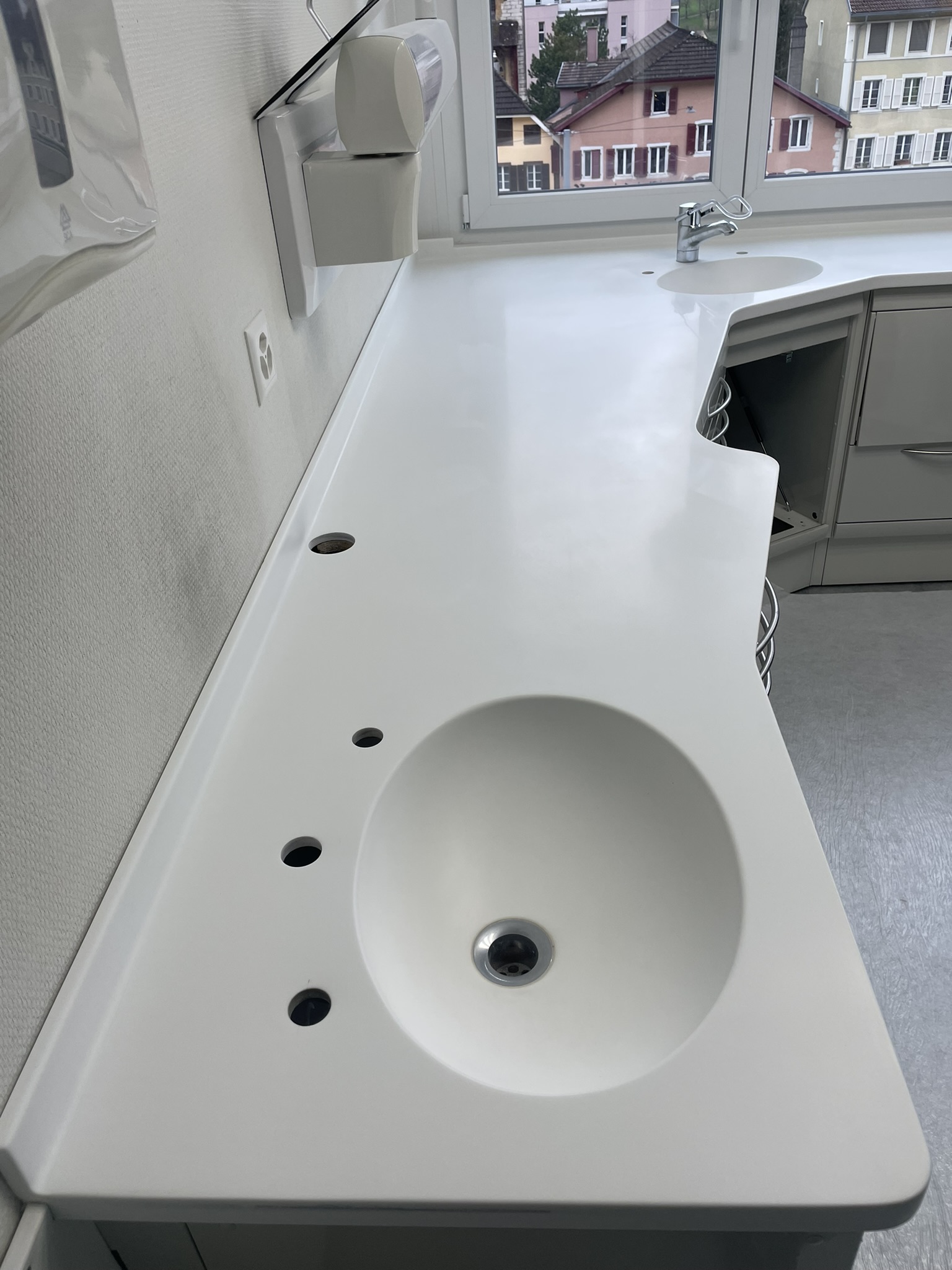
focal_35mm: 26
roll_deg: +4.4
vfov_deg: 67.3
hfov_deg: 53.1
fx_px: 953
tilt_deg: -32.6
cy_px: 635
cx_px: 476
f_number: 1.6
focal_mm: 4.2
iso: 32
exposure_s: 1/247
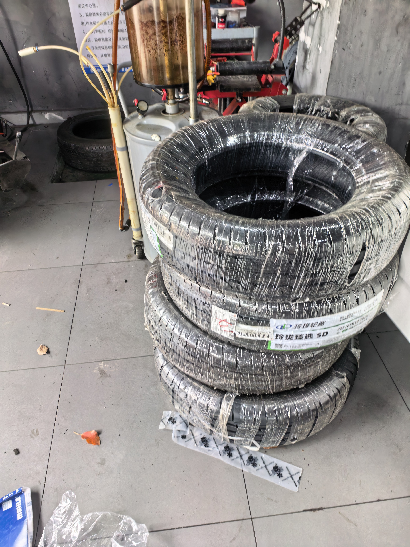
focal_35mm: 24
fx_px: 379
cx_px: 205
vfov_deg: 71.6
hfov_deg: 56.8
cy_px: 274
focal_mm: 5.75
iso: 125
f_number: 4
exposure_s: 1/66
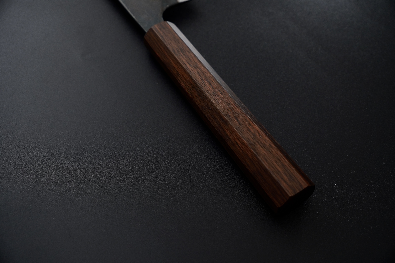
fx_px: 517
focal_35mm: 47
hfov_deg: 41.8
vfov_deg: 28.6
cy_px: 132
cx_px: 198
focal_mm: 31.4
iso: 250
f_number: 5
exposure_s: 1/160
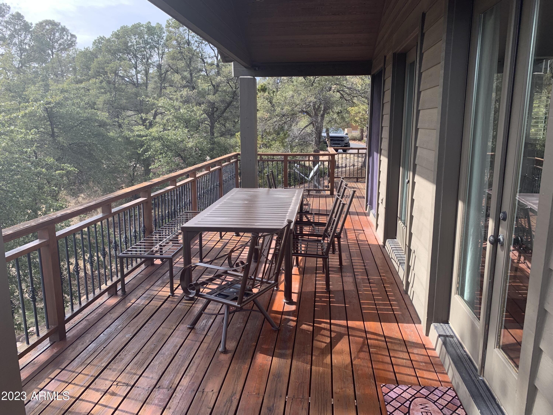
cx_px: 276
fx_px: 415
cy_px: 208
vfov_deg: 53.1
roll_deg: +0.7
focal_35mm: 26
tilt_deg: -10.2
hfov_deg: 67.3
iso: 25
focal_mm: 4.25
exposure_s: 1/502
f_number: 1.8
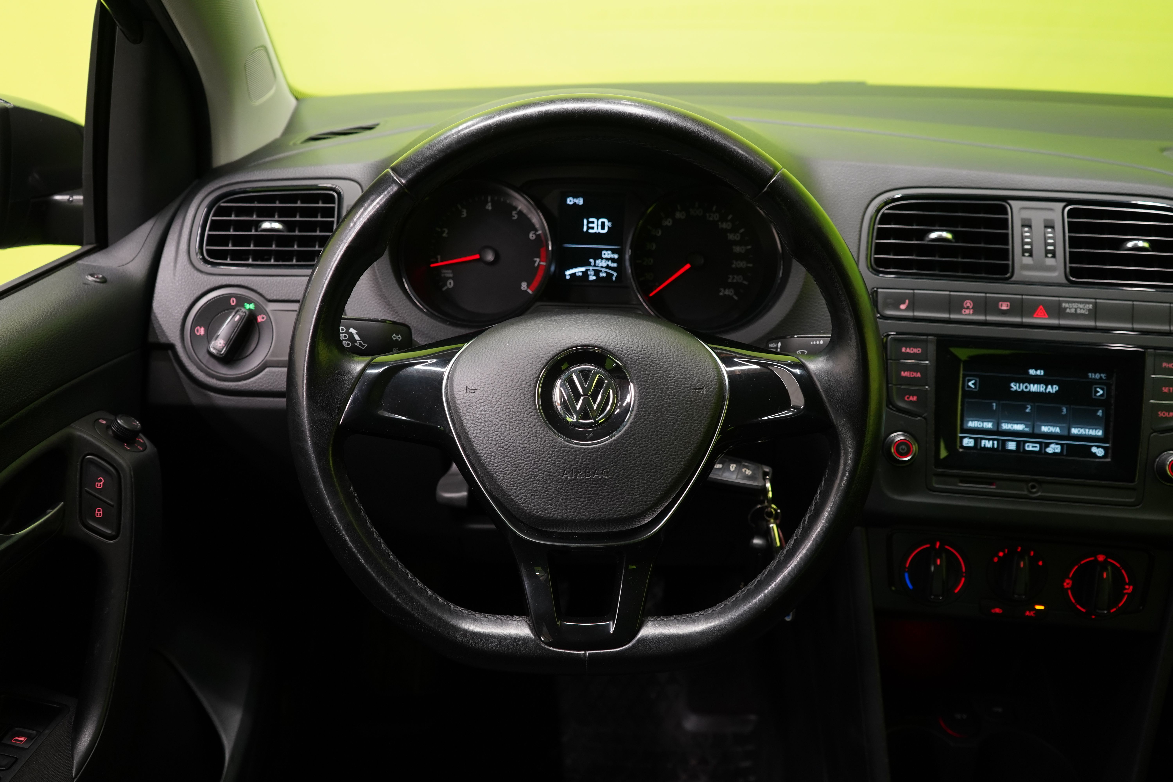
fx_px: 1010
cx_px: 586
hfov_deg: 60.3
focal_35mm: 31
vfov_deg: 42.3
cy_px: 391
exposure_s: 1/25
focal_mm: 31
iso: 1250
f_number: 5
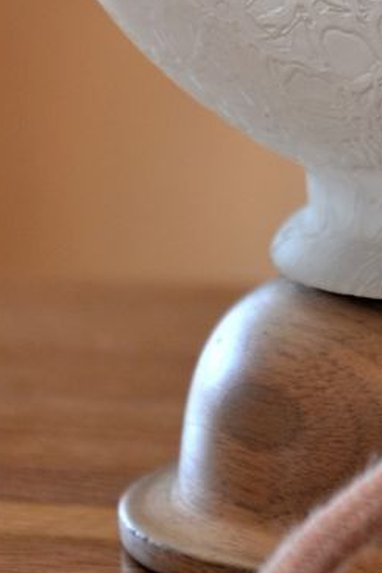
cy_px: -163
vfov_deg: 4.4
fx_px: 7367
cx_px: 391
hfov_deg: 3.0
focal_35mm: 462
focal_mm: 105
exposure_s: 1/125
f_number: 5.6
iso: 450
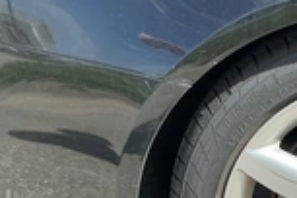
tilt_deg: -21.2
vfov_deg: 17.7
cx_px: 365
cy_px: 181
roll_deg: +1.1
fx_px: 627
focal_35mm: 76
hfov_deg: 24.0
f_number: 1.8
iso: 25
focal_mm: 3
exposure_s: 1/898
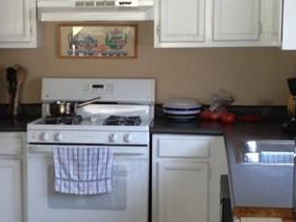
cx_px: 44
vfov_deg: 11.8
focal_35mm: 126
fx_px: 1077
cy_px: 147
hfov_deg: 15.5
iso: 80
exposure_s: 1/20
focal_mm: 4.28
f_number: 2.4
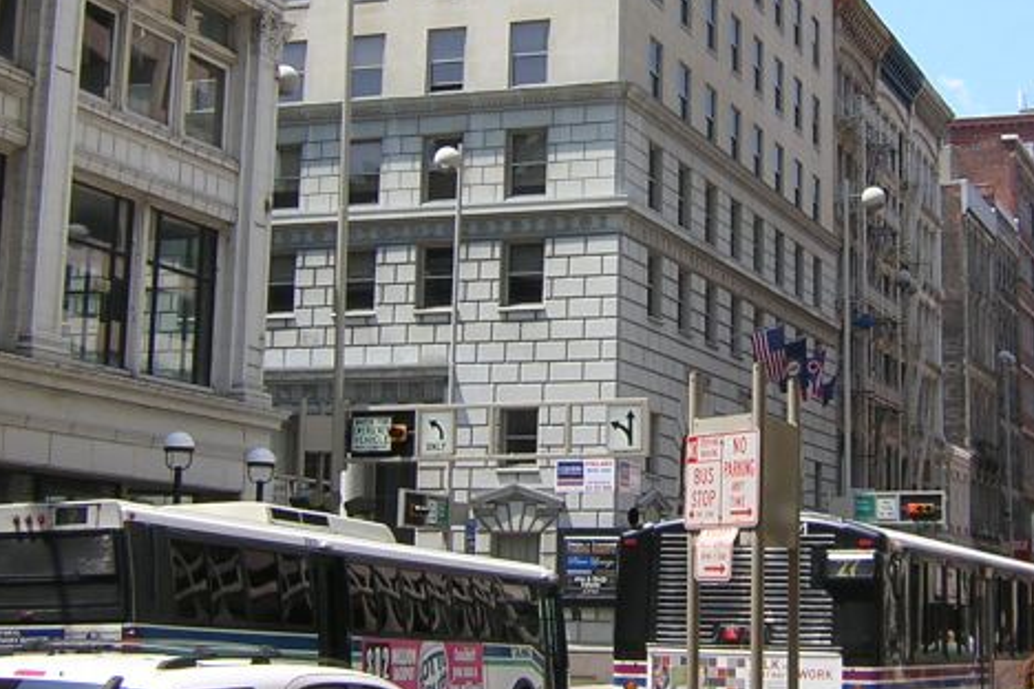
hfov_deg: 31.2
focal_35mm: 64
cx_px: 663
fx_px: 1838
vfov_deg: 21.0
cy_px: 141
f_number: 5.2
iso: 100
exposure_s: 1/212
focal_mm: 4.7
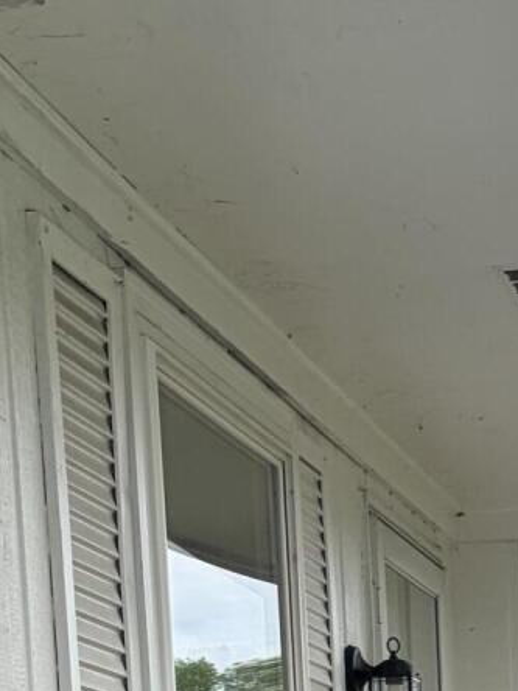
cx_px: 470
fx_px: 2334
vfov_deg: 14.7
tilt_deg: -7.4
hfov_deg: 12.6
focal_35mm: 117
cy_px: 1257
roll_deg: +3.2
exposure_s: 1/2075
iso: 64
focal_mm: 5.96
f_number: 1.6
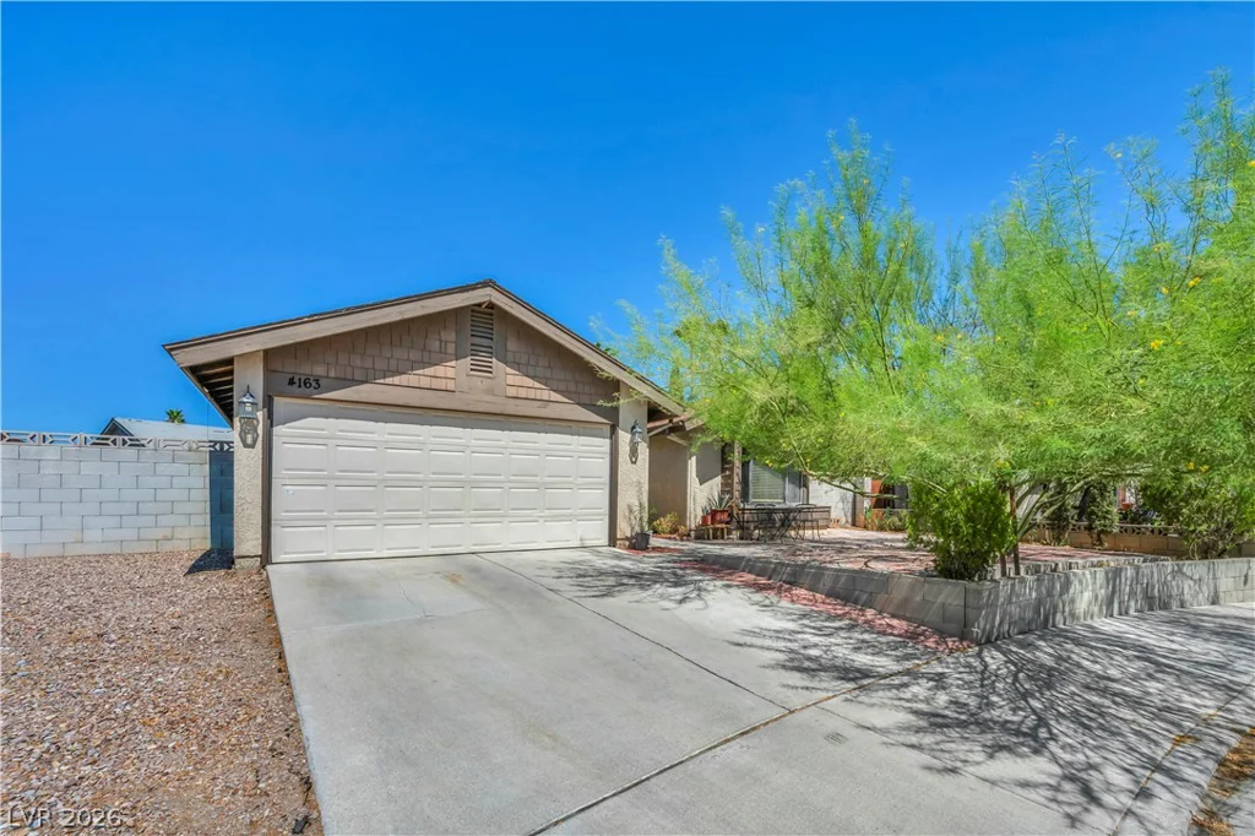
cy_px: 418
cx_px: 628
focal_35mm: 14
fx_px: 488
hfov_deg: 104.3
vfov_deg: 81.2
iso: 320
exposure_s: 1/2500
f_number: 8
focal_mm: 14
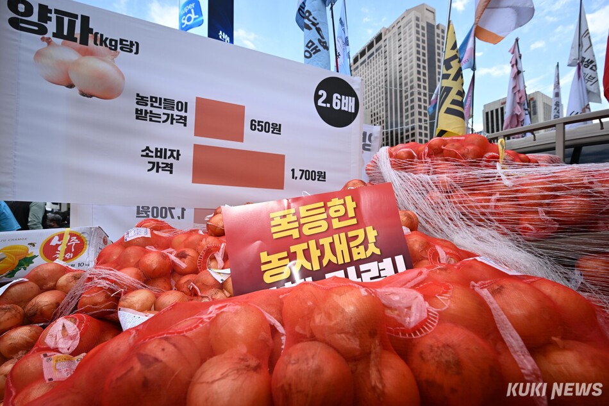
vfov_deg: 81.2
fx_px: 237
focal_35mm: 14
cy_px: 203
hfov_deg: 104.3
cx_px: 304
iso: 320
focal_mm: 14
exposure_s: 1/500
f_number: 6.3
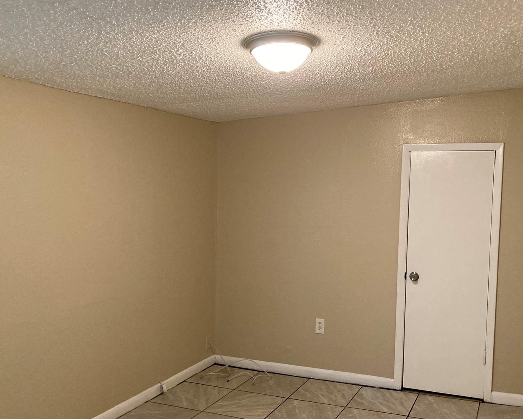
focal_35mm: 35
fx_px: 542
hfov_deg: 51.0
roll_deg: -1.4
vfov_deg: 42.2
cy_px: 237
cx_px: 325
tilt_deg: -4.1
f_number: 1.8
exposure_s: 1/40
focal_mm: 3.99
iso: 250
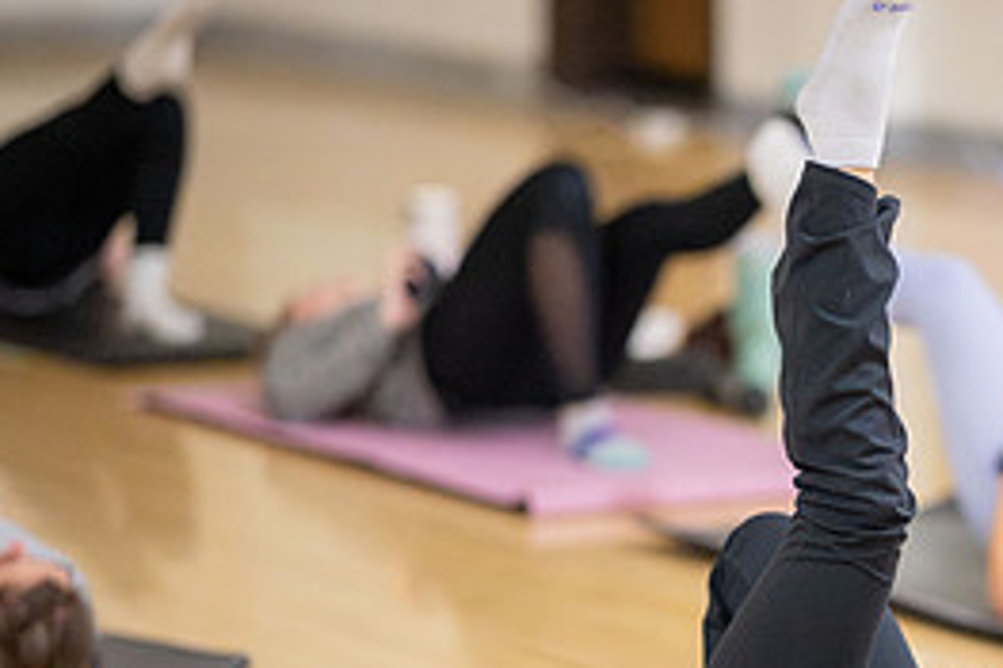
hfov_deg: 8.8
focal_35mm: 232
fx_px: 6459
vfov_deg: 5.9
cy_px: 548
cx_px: 938
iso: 8000
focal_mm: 105
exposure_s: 1/320
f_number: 1.4
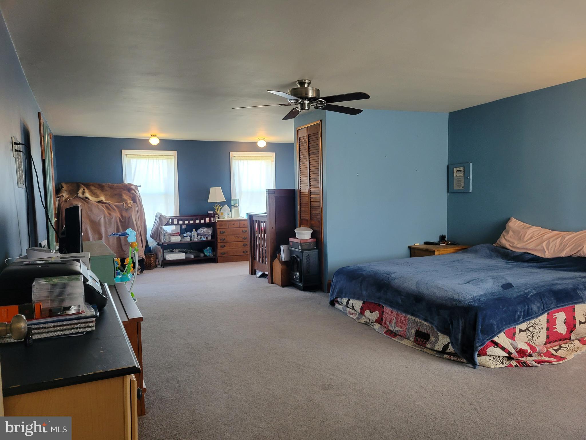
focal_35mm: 26
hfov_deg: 67.3
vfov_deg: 53.1
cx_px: 293
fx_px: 440
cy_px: 220
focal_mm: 5.4
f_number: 1.8
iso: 200
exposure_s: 1/40
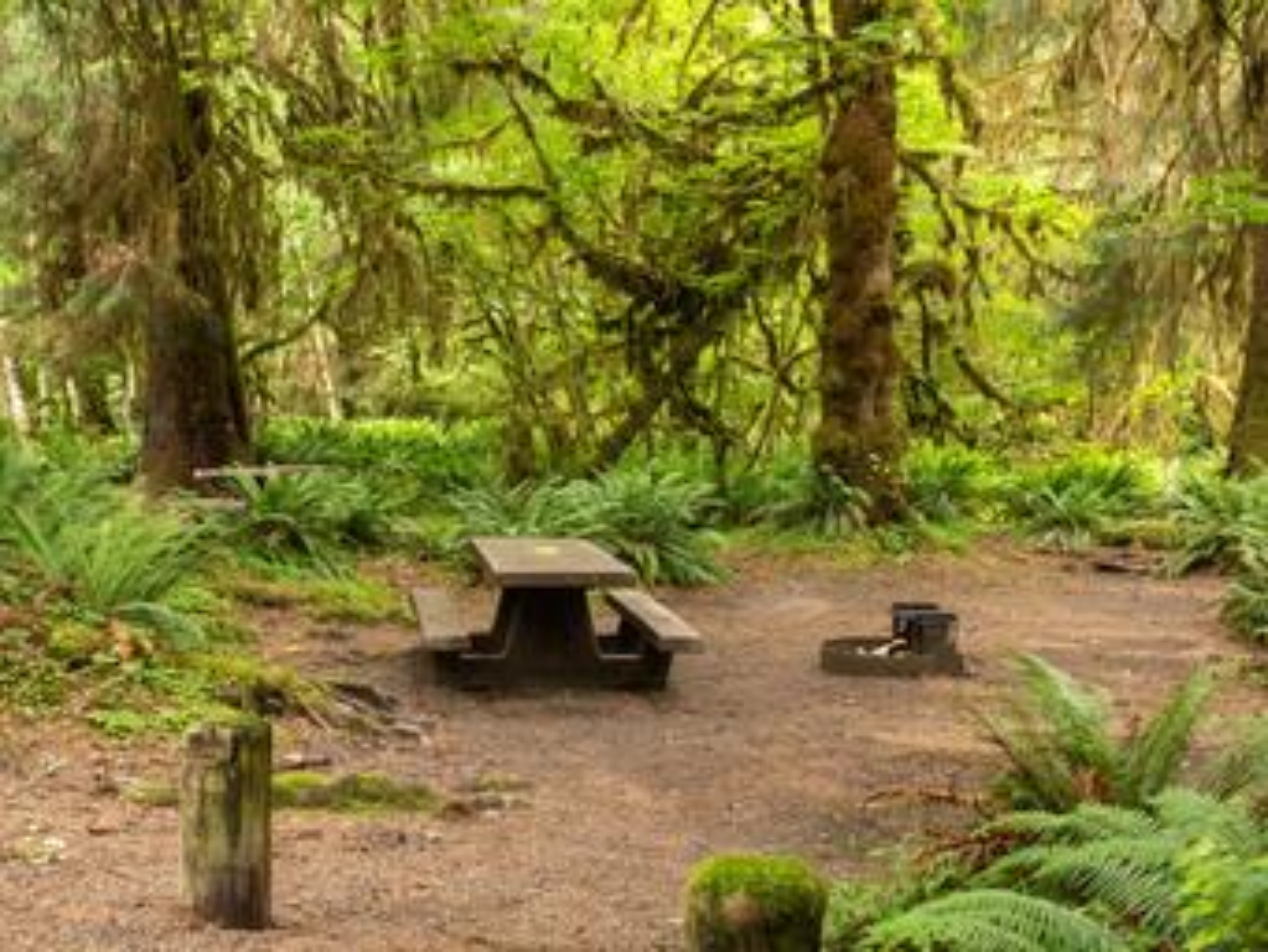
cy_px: 476
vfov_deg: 29.1
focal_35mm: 50
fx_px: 1832
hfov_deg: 38.2
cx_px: 634
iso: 1250
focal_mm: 25
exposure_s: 1/125
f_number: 3.2
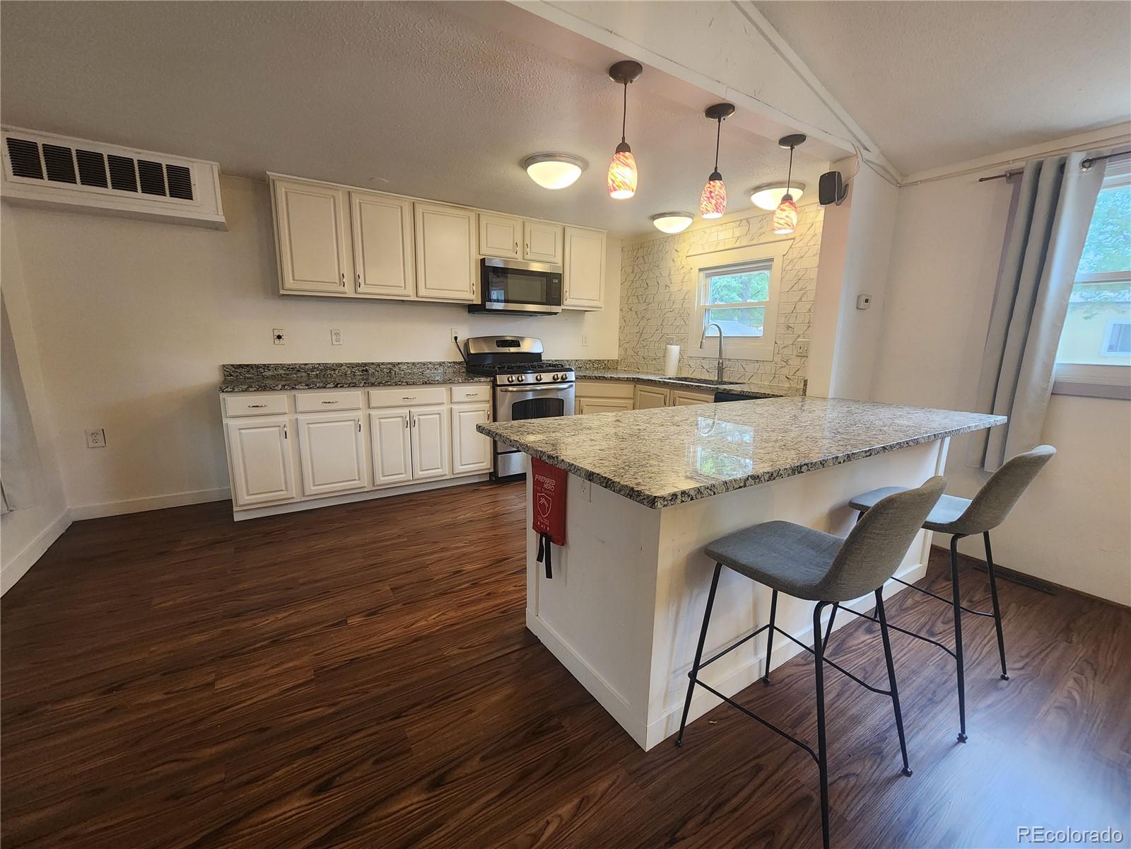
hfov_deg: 106.2
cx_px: 566
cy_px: 424
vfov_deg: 89.9
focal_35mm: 13
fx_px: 425
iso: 400
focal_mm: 2.2
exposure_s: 1/60
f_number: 2.2
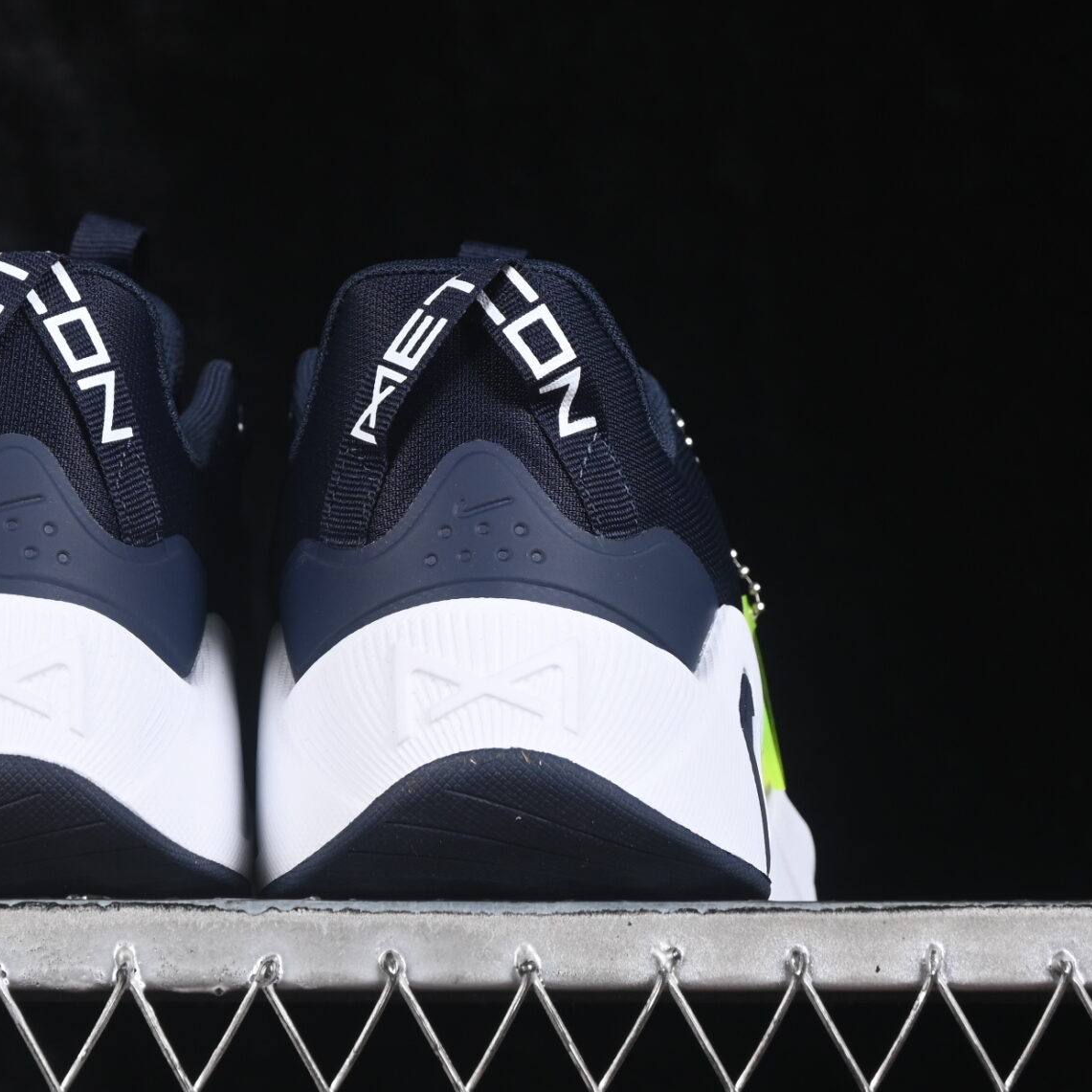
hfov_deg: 12.2
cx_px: 255
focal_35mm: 143
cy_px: 385
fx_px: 5104
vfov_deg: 12.2
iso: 160
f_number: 6.3
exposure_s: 1/60
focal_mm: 50
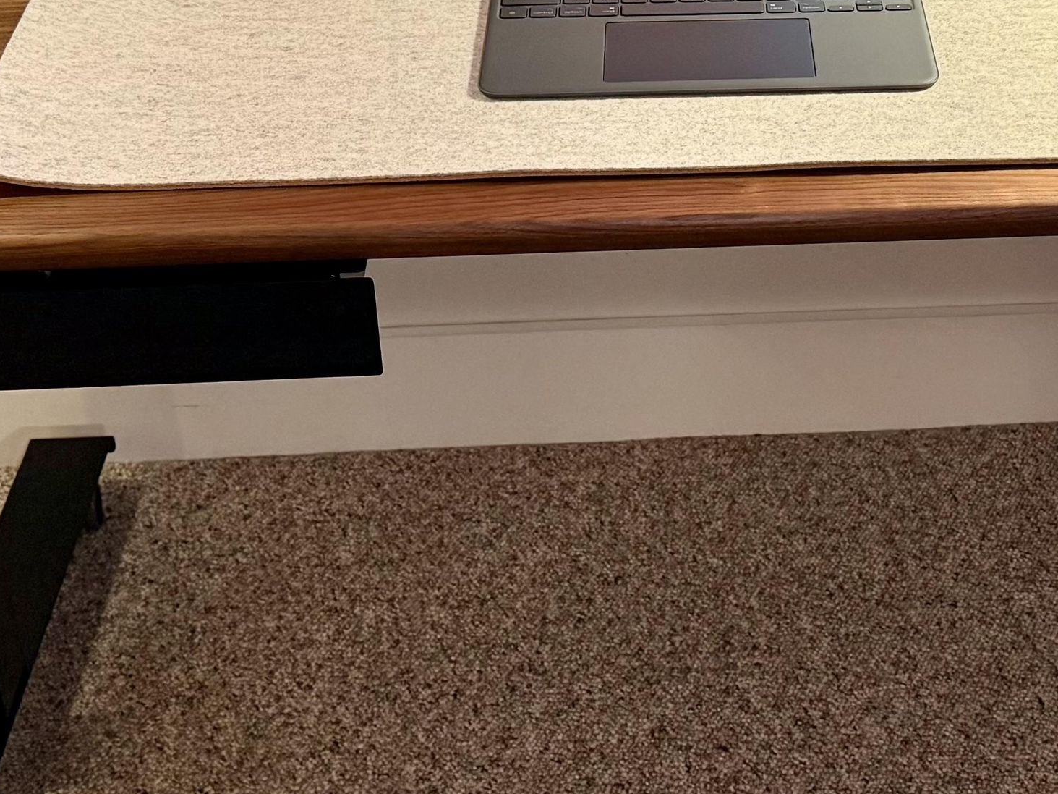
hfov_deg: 43.1
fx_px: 1284
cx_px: 815
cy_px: 287
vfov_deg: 34.1
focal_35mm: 42
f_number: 1.78
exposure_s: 1/59
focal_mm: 6.76
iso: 250
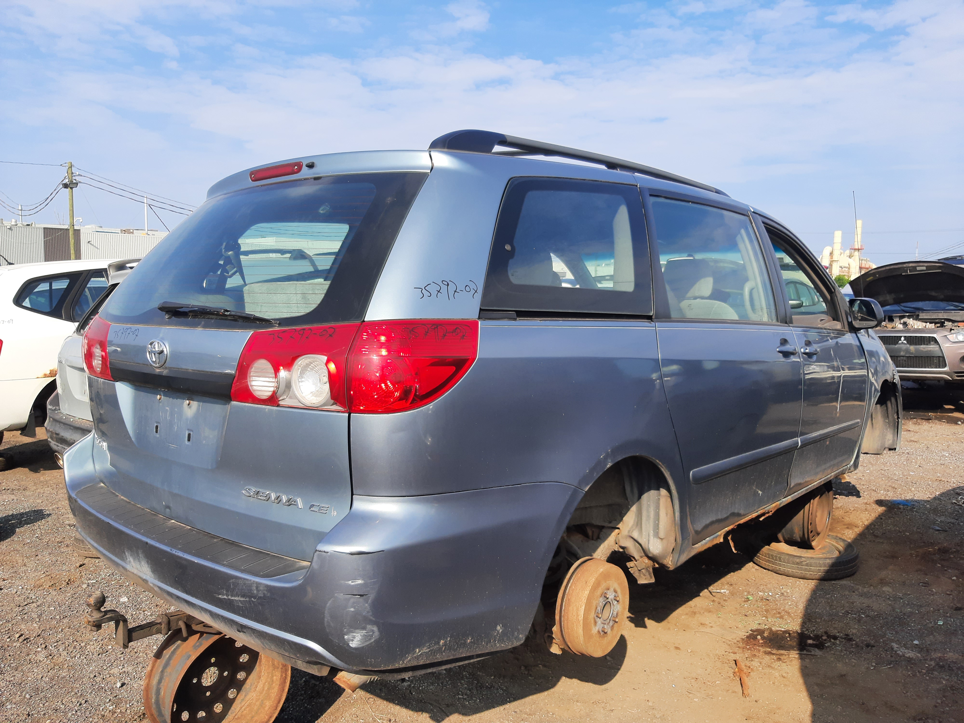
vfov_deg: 53.1
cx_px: 482
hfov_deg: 67.3
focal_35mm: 26
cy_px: 362
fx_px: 724
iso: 40
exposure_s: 1/1109
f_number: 1.7
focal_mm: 3.92
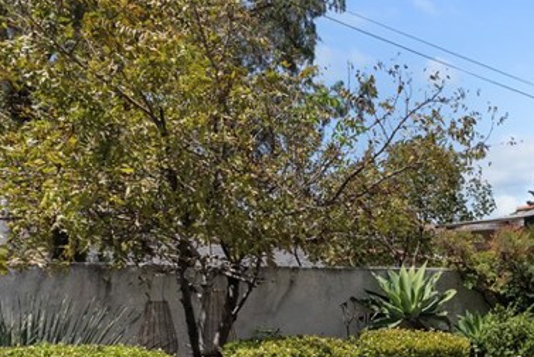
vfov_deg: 34.3
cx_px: 695
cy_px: 273
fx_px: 564
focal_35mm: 38
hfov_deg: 35.0
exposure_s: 1/160
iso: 100
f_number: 13
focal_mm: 14
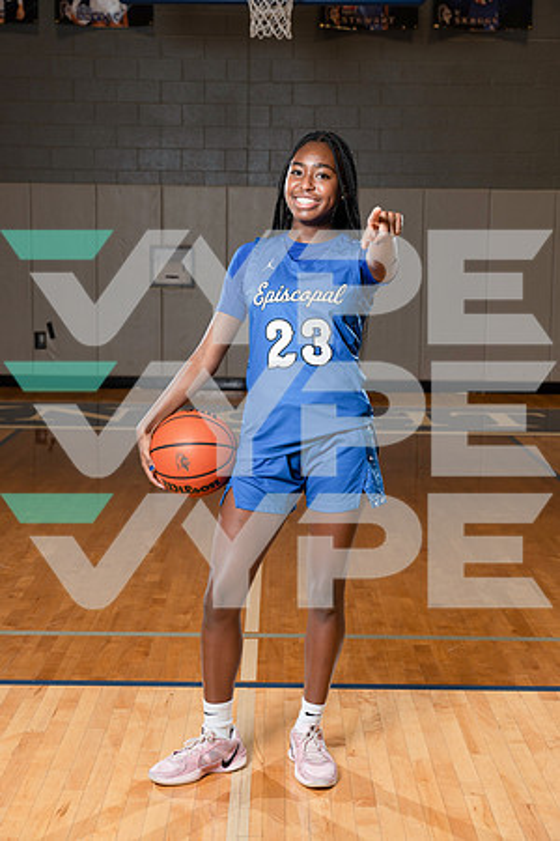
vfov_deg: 35.1
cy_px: 420
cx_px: 280
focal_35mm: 57
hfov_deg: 23.8
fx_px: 1330
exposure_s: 1/250
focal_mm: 57
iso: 400
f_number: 5.6
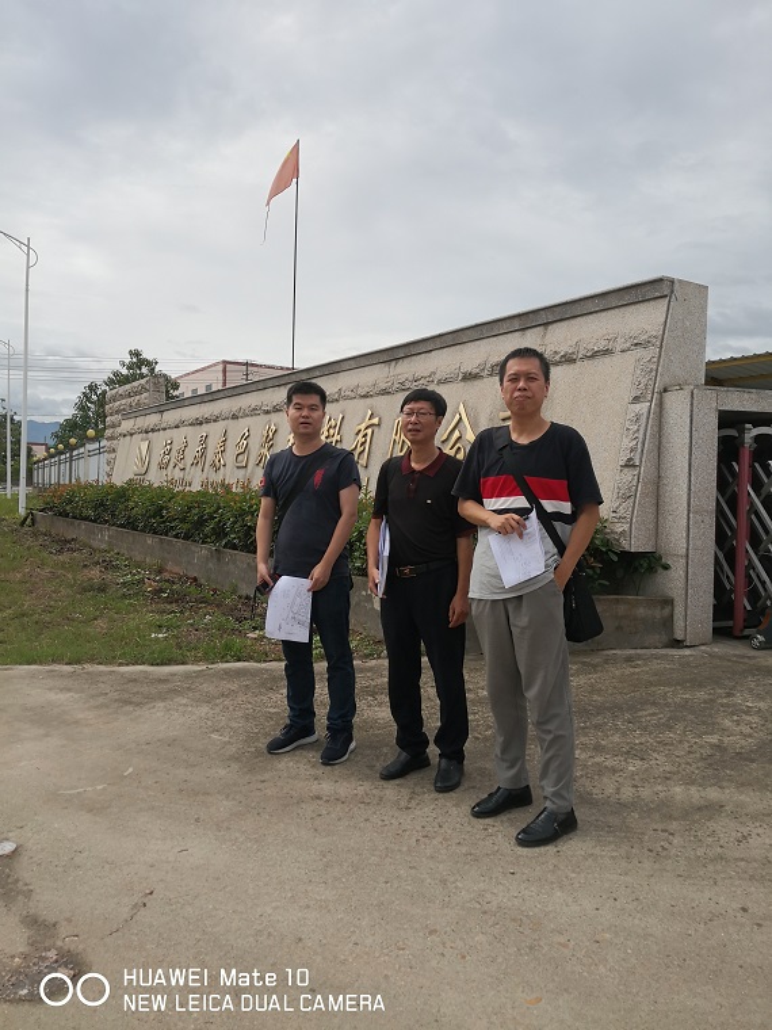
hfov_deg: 51.4
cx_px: 386
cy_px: 515
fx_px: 803
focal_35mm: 27
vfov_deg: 65.3
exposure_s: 1/3584
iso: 50
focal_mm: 3.95
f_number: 1.6
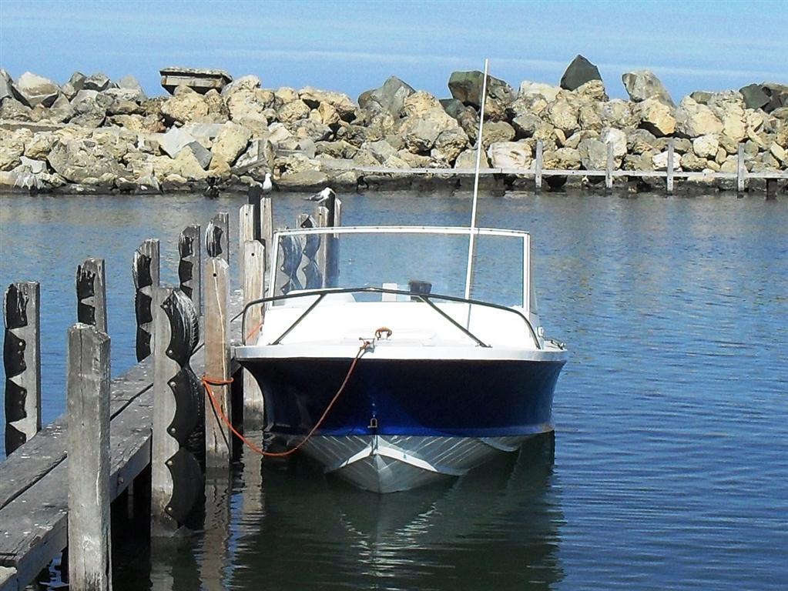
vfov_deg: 40.7
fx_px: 797
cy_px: 296
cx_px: 394
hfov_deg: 52.6
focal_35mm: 35
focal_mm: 6.3
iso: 100
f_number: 8.4
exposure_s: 1/350
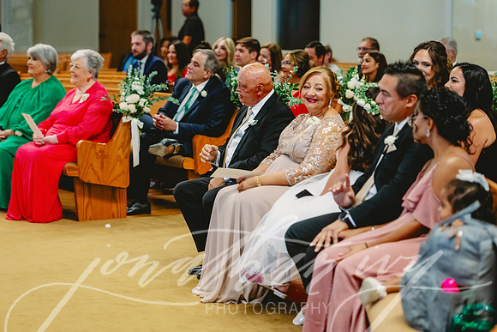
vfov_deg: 13.7
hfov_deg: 20.4
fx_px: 1381
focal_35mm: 100
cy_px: 166
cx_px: 248
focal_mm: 100
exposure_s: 1/320
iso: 2500
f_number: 2.8
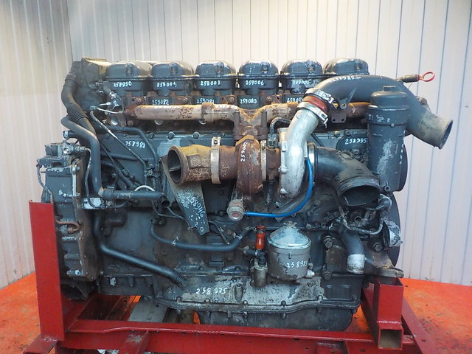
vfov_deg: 46.8
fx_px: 409
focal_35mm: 30
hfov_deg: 60.0
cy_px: 177
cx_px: 236
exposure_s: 1/25
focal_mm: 4.1
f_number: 3.3
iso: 400
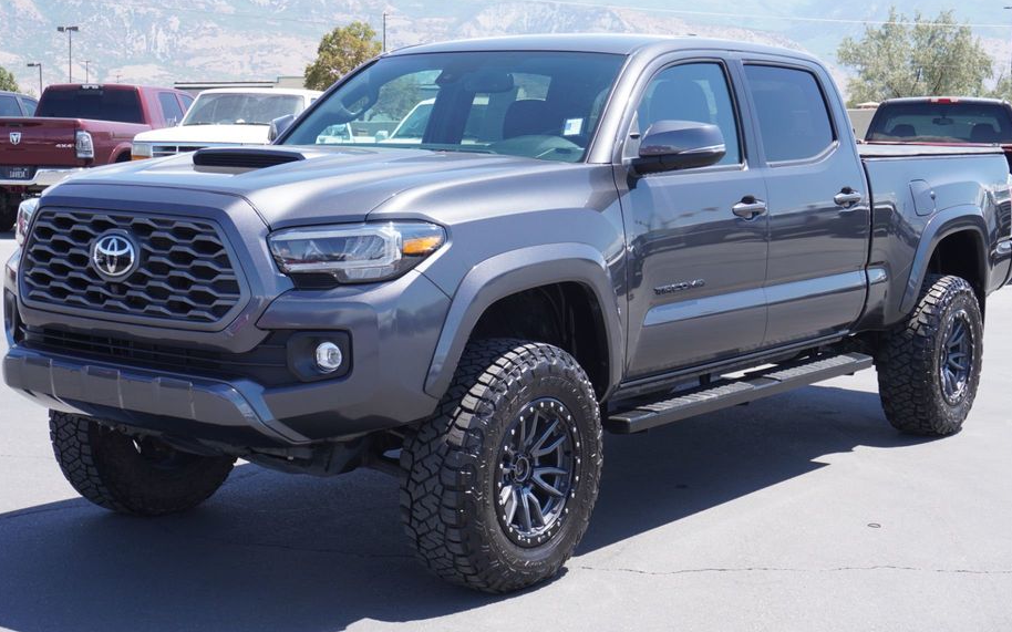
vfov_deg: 22.9
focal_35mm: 57
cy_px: 320
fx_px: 1560
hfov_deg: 35.9
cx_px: 506
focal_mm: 33
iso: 100
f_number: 7.1
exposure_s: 1/125
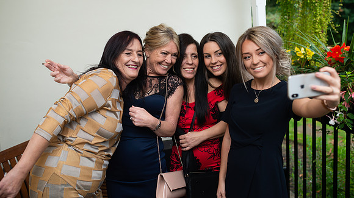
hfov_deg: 52.4
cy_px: 75
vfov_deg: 30.7
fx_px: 359
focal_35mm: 38
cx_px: 185
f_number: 2.8
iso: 100
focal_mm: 35
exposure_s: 1/100
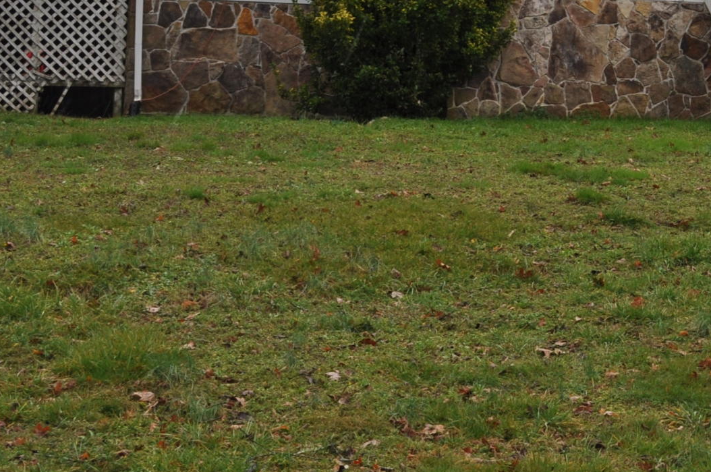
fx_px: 2190
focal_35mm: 111
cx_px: 912
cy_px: -8
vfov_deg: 12.2
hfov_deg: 17.4
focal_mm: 26
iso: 200
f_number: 9
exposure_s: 1/200
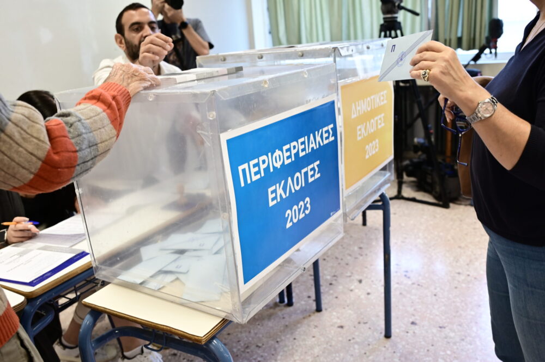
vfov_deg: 41.6
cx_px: 272
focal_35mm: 32
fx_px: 476
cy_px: 181
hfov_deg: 59.5
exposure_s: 1/160
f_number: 4
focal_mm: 31.5
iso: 1000
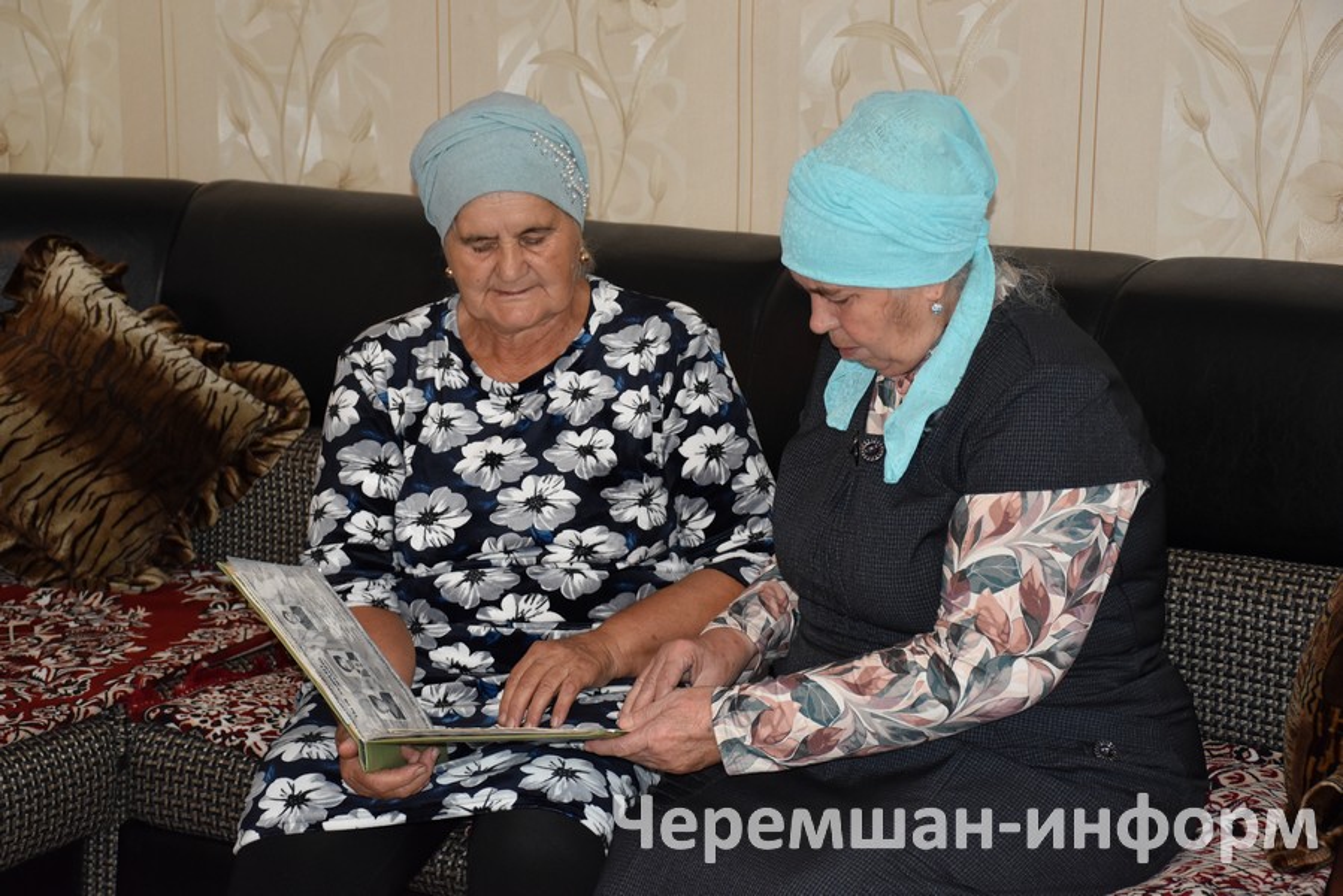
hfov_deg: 27.0
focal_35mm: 75
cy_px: 448
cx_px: 672
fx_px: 2799
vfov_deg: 18.2
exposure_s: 1/125
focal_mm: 50
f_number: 4.8
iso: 1250
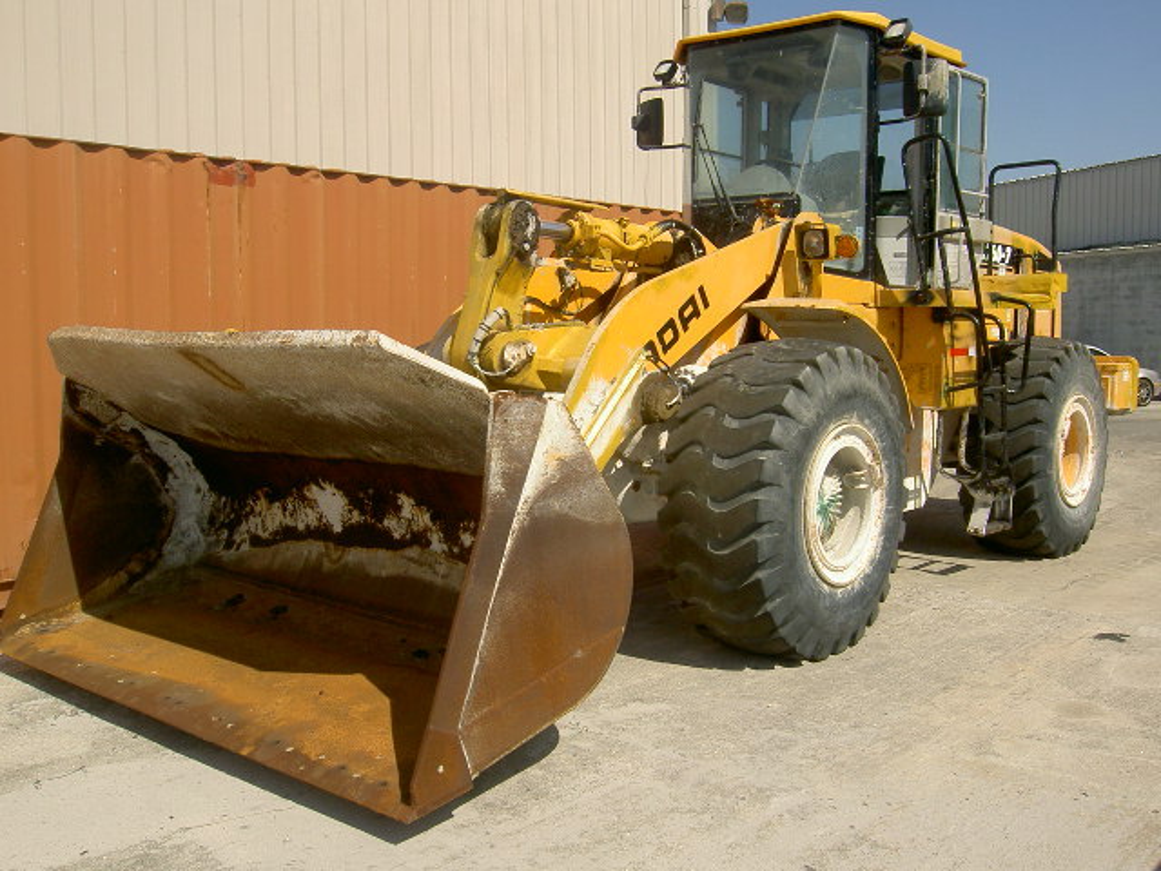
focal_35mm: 34
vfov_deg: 41.8
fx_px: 1140
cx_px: 580
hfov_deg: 54.0
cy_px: 436
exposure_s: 1/500
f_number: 4.7
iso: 50
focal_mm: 5.6
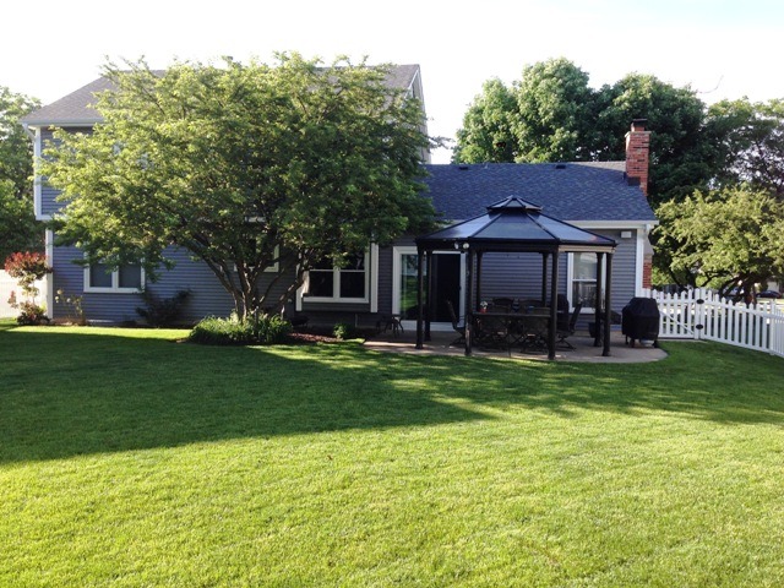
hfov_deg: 55.4
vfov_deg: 42.9
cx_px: 392
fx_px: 747
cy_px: 294
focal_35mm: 33
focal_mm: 4.12
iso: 50
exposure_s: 1/339
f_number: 2.4
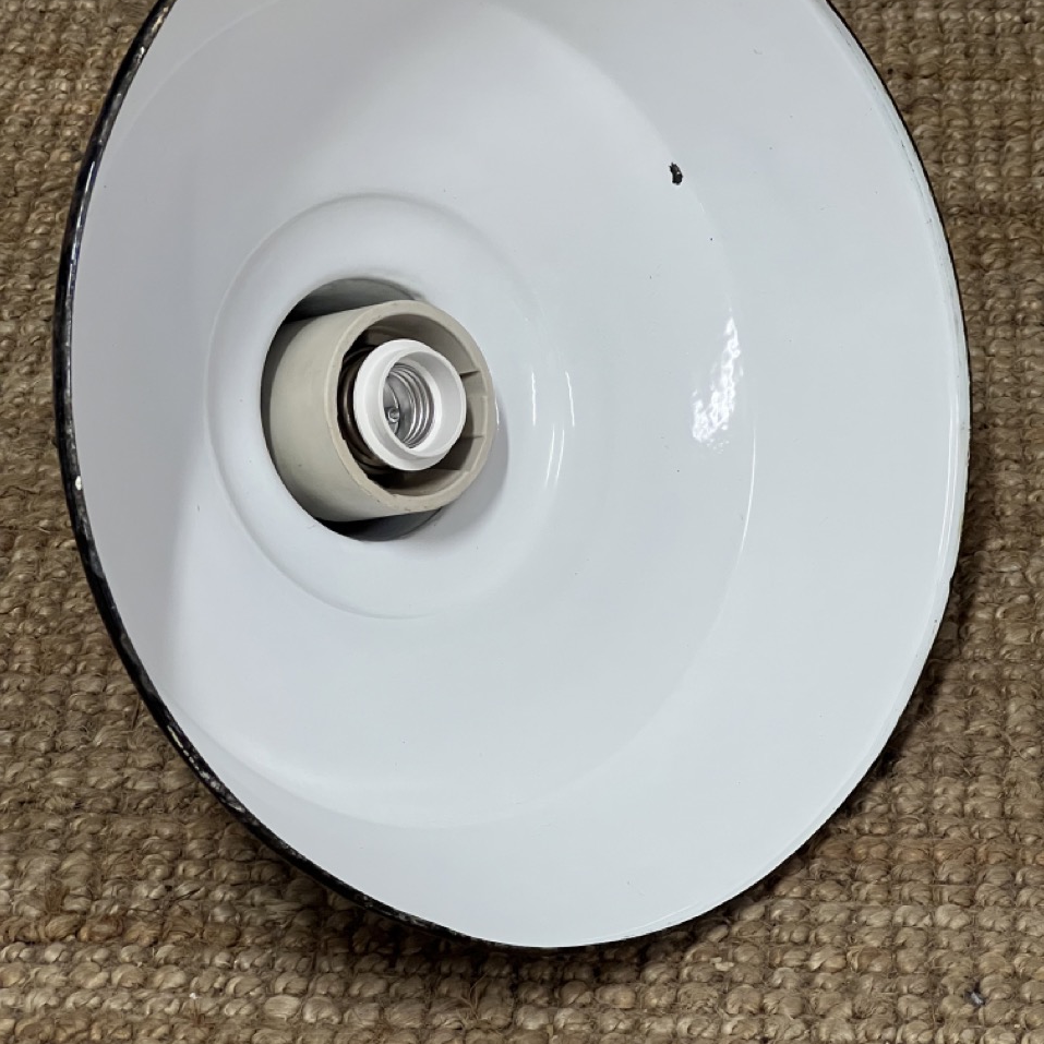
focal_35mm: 91
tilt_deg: -37.1
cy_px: 439
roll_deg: +4.1
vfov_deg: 19.1
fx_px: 3105
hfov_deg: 19.1
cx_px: 523
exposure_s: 1/50
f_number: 2.8
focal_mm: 9
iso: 320
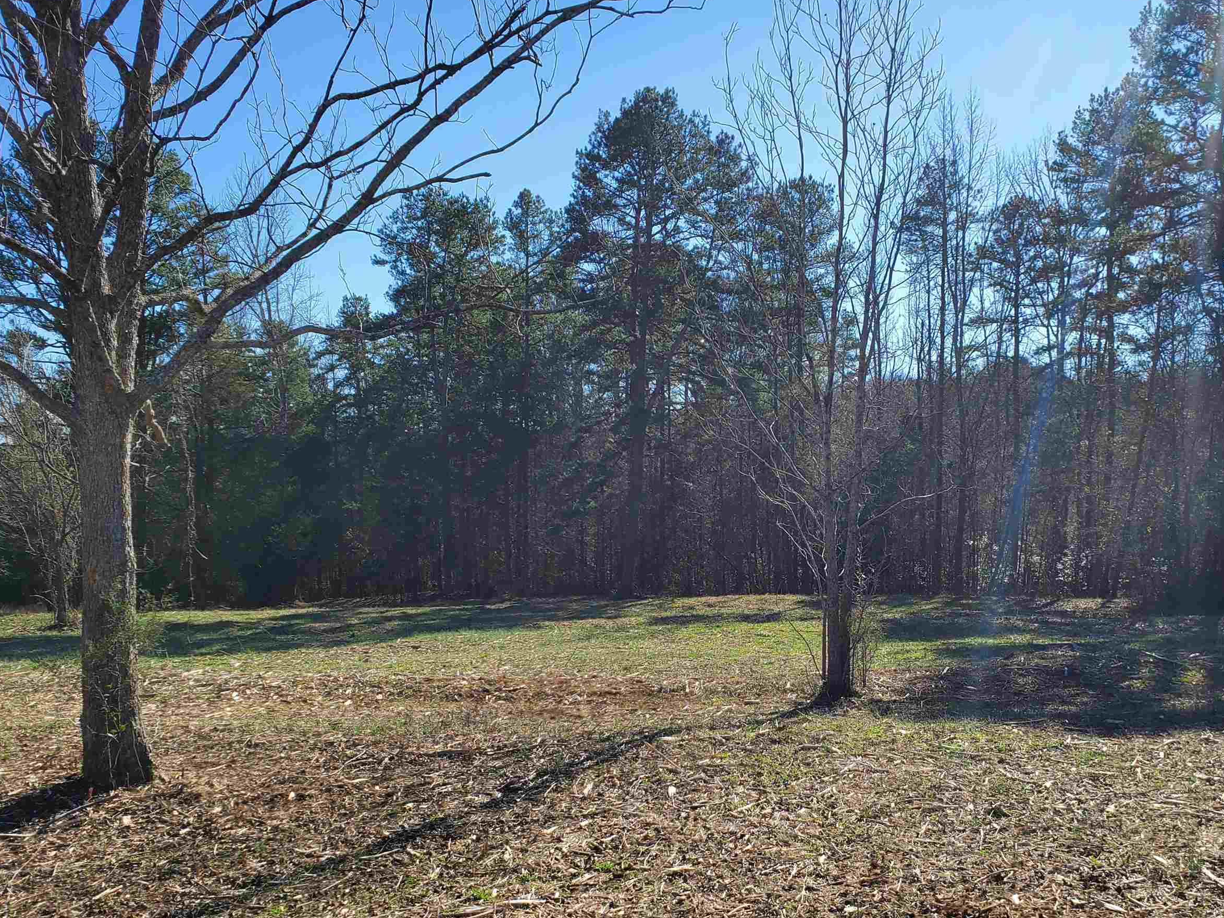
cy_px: 585
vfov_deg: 41.4
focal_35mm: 34
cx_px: 747
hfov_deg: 53.5
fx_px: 1202
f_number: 2.4
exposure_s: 1/1392
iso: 50
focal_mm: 4.3
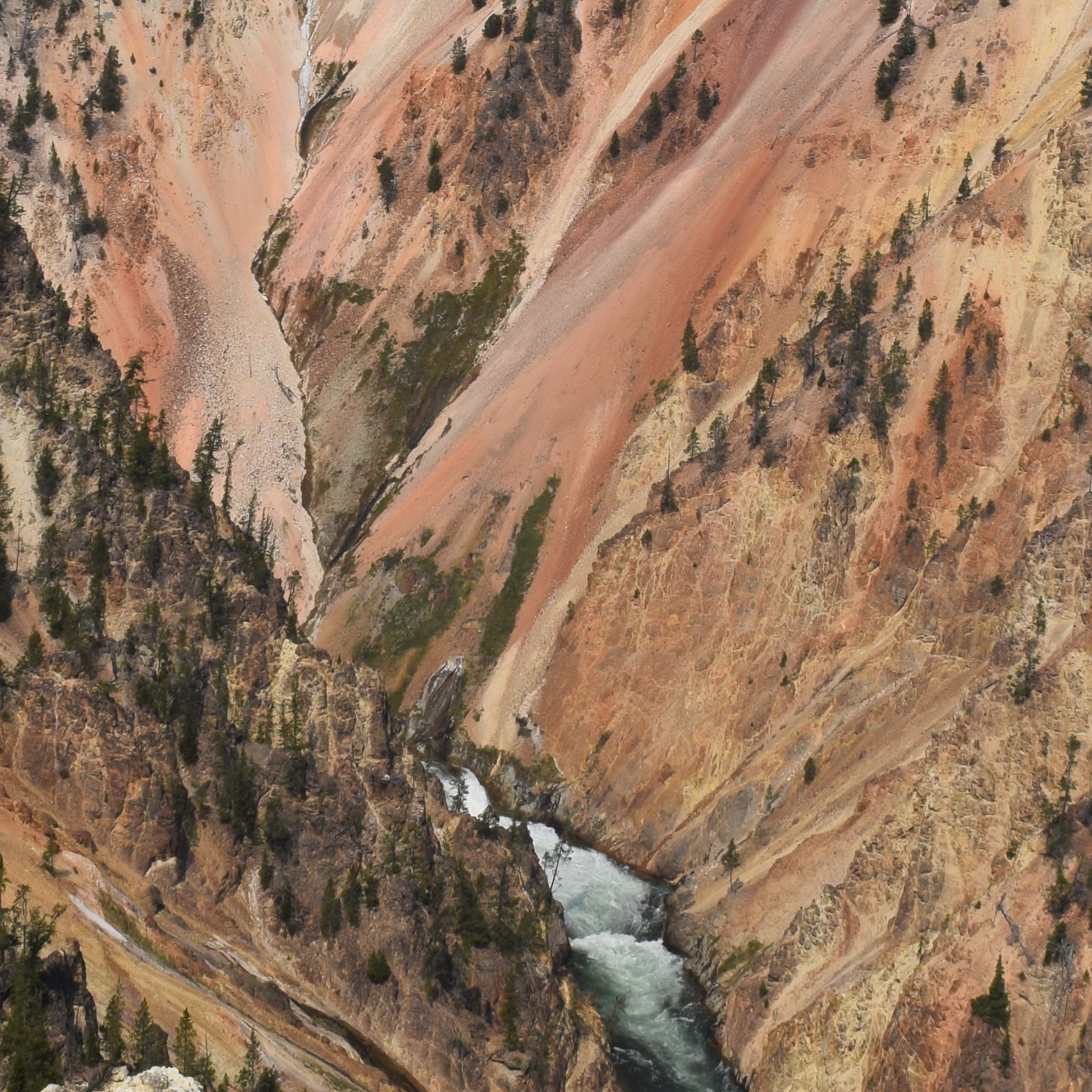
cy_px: 27
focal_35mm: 90
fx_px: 3212
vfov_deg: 18.8
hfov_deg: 19.3
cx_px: 628
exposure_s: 1/500
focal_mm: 20
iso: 200
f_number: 11
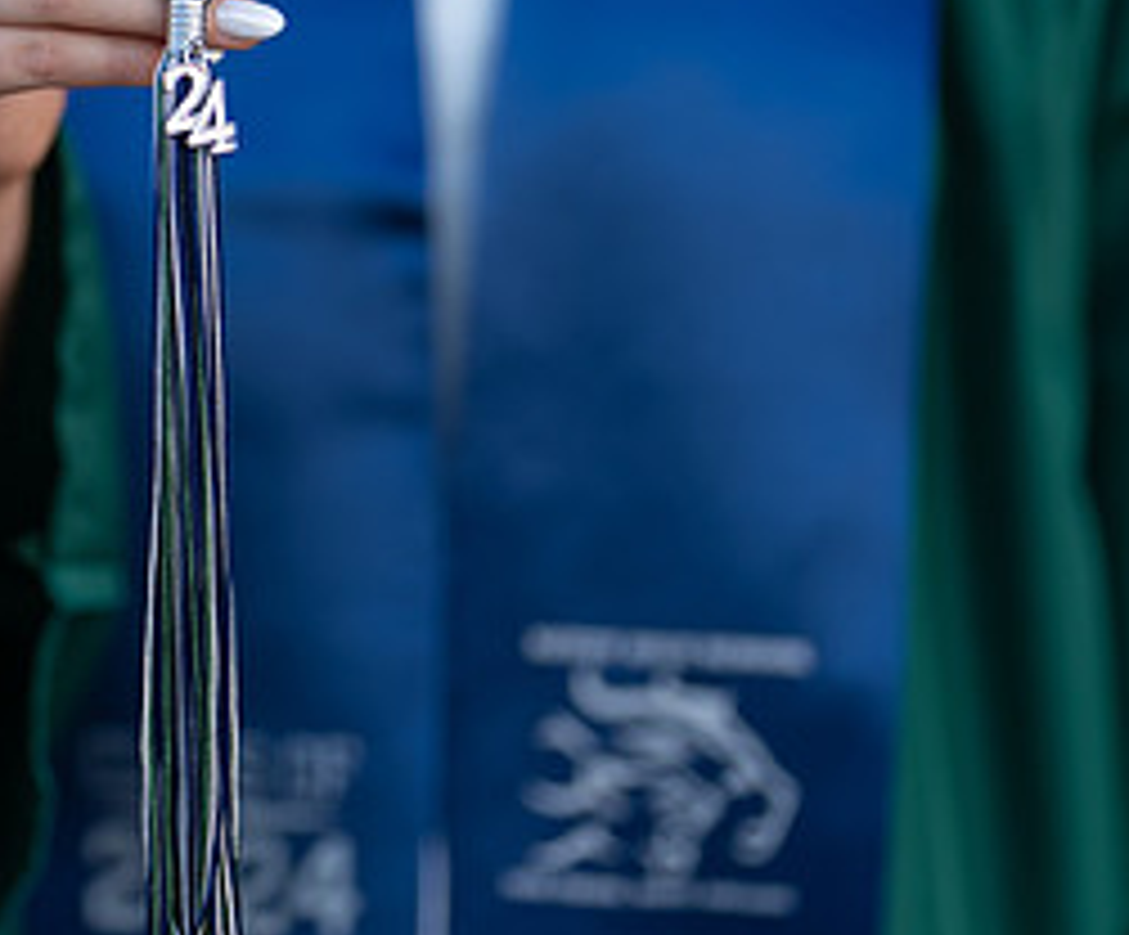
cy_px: 236
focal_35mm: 128
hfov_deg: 14.7
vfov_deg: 12.3
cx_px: 149
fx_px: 4337
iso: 100
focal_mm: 50
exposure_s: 1/320
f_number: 1.2
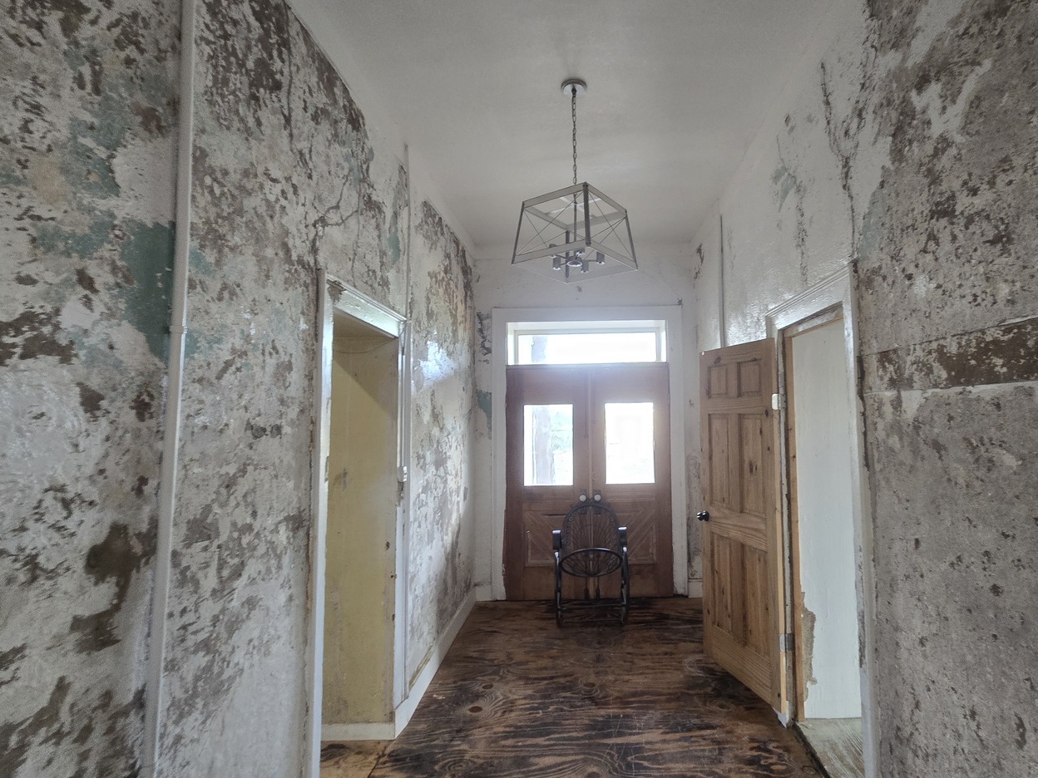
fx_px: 450
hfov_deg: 97.5
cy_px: 373
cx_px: 595
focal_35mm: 15
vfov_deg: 81.7
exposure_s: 1/60
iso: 320
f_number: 2.2
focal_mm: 2.2
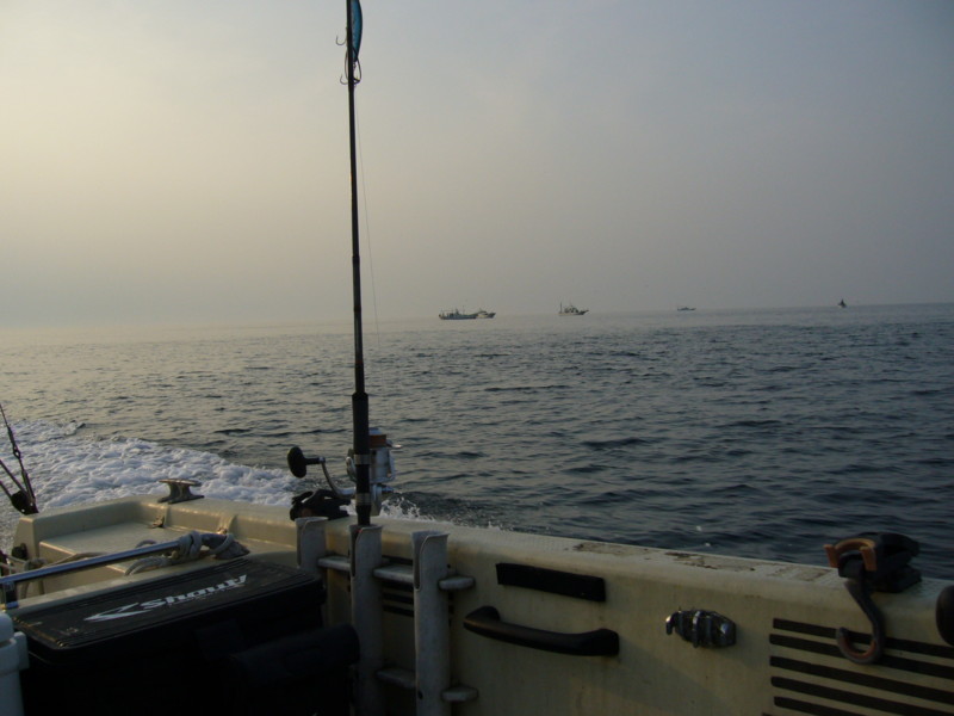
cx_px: 477
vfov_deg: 40.7
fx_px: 965
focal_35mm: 35
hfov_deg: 52.6
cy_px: 358
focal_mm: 5.8
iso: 80
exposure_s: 1/400
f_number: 5.6
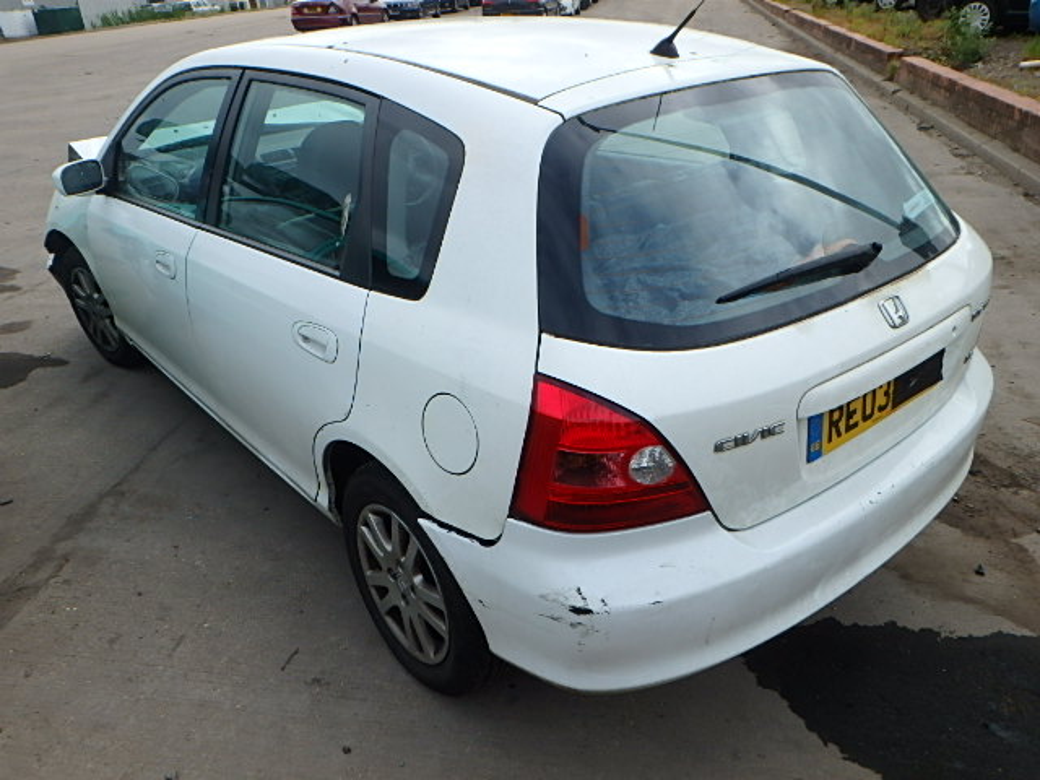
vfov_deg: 49.7
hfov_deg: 63.4
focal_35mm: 28
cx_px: 520
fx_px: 841
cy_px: 390
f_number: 4.4
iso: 125
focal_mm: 5
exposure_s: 1/640
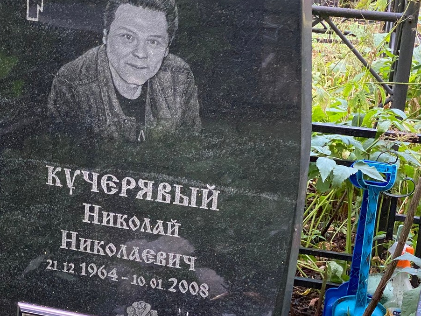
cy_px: 212
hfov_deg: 23.4
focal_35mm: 83
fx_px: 1010
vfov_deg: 17.7
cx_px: 139
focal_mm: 6
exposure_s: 1/60
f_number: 2
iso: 400
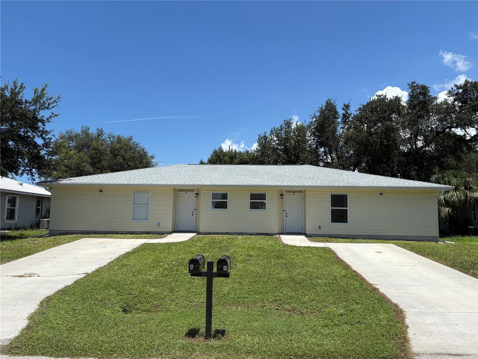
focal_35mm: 26
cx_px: 239
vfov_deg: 53.1
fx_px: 359
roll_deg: -0.4
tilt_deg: +6.6
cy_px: 180
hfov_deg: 67.3
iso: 50
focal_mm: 5.96
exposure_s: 1/4329
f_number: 1.6
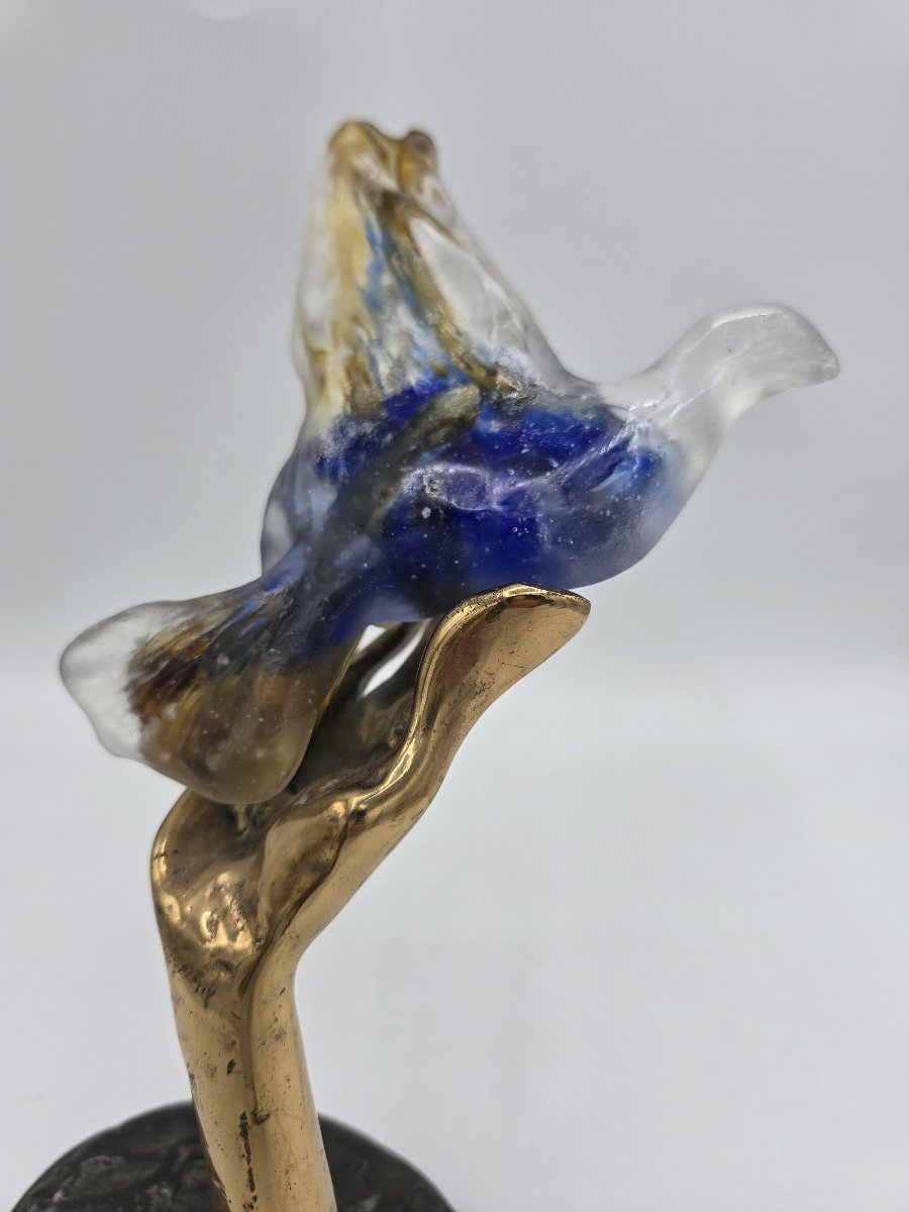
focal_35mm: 23
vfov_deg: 73.9
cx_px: 454
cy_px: 606
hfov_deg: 58.9
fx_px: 805
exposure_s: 1/474
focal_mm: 6.3
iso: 12
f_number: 1.7
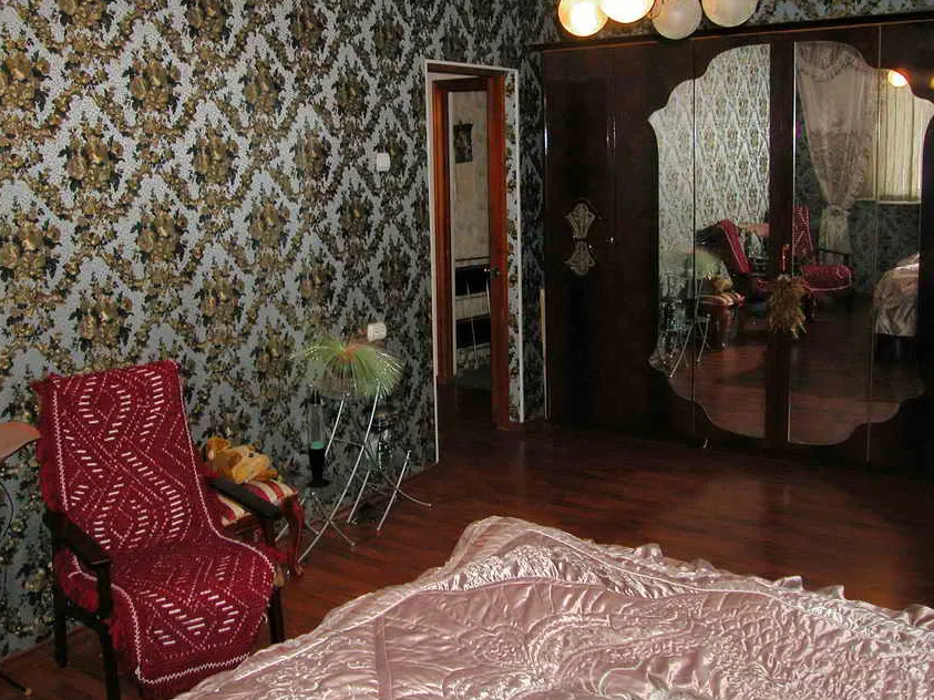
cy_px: 280
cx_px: 402
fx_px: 917
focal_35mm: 34
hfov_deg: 53.8
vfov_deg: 41.6
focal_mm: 7.1
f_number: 2.8
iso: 100
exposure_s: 1/60
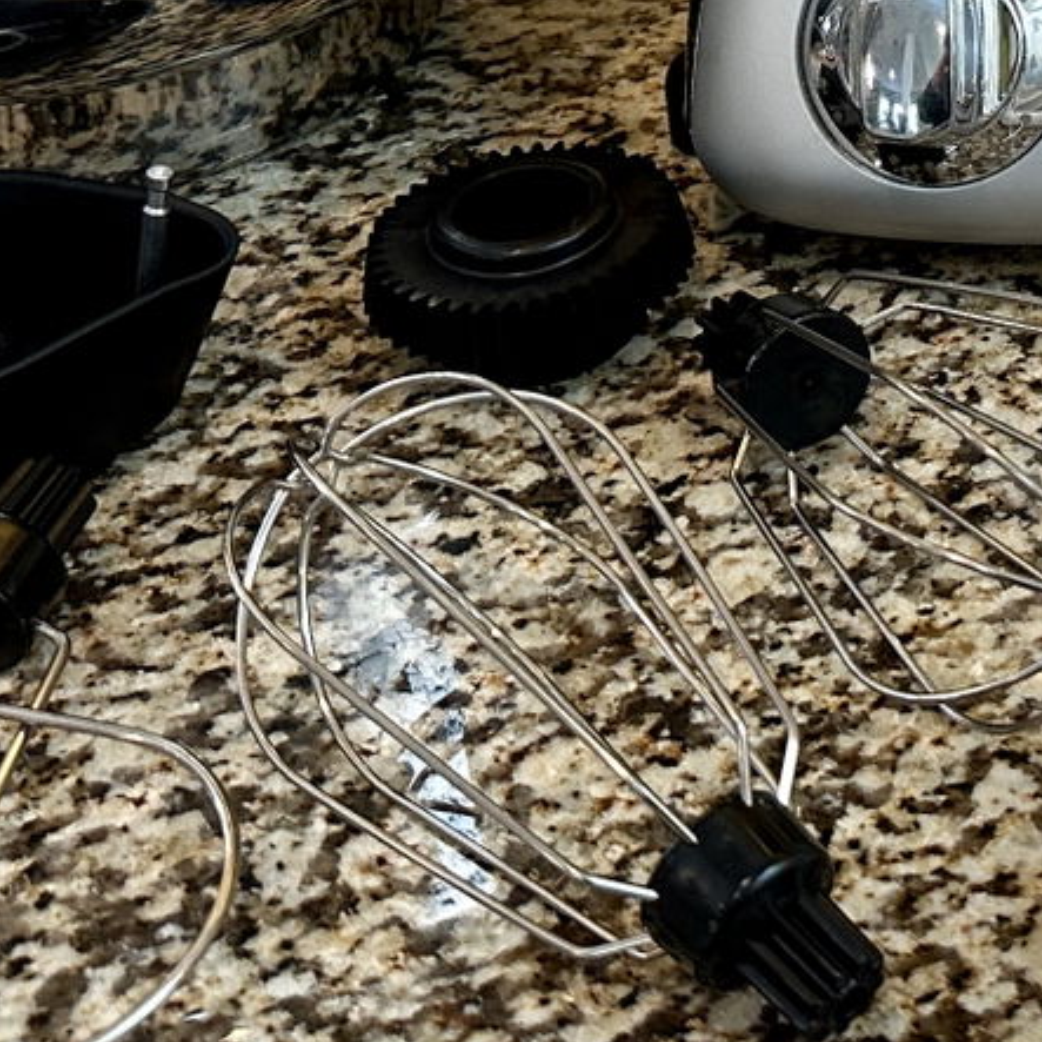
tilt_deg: -24.8
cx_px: 1536
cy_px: -322
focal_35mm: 92
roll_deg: -0.9
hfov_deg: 17.2
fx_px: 3133
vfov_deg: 17.7
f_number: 1.78
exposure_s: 1/118
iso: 160
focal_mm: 6.86
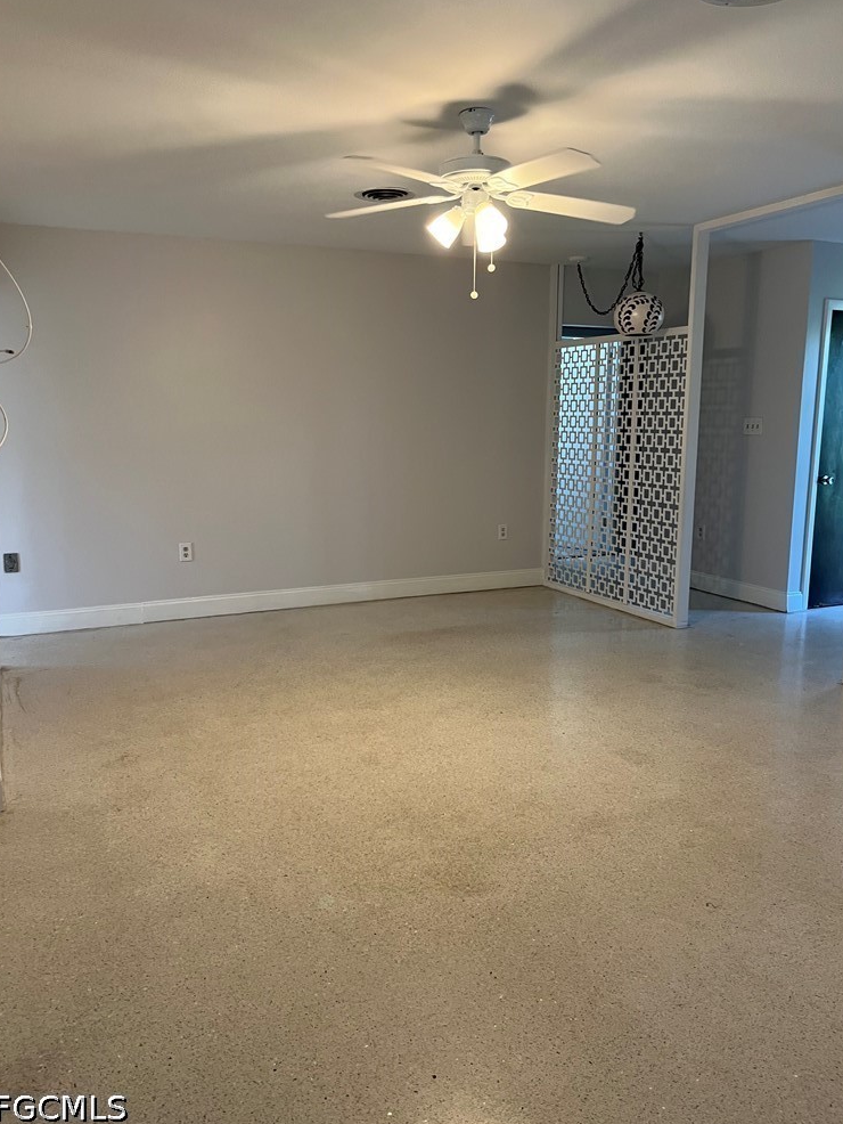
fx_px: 876
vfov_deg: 65.3
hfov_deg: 51.4
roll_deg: -1.0
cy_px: 551
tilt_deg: -7.7
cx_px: 422
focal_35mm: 27
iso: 100
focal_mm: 5.1
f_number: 1.6
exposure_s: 1/60
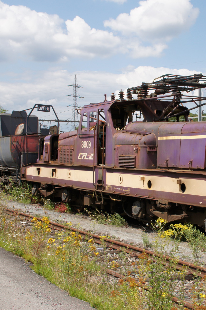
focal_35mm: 59
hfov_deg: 22.7
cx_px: 160
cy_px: 155
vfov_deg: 33.9
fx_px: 506
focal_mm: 26
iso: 200
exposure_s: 1/320
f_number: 11
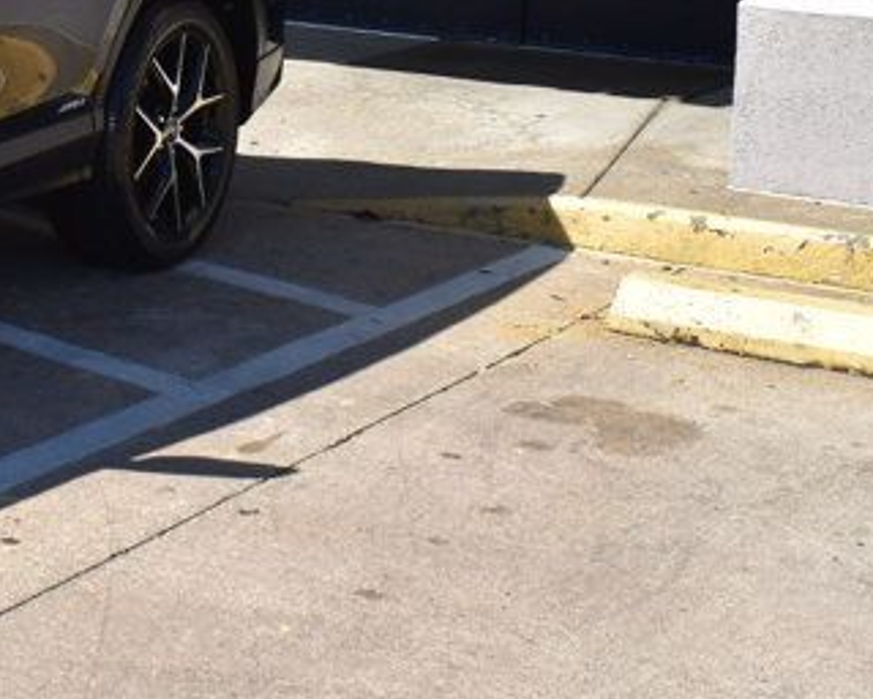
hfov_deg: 17.3
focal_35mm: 108
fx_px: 2790
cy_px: -161
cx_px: -27
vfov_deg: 13.8
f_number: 11
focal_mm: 24
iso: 400
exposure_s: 1/500
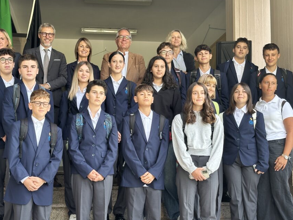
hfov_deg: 33.2
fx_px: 491
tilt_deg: +5.6
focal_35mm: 58
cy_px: 122
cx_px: 131
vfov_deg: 25.2
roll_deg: +0.7
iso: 64
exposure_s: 1/121
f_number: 1.78
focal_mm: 6.86
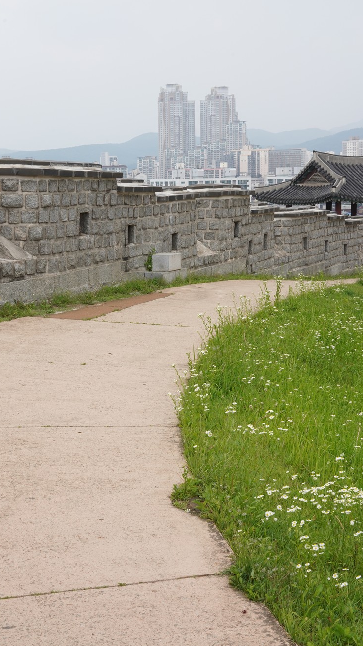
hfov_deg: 21.4
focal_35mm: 56
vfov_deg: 37.2
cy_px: 327
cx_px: 163
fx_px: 958
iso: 400
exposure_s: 1/100
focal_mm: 35
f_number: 20
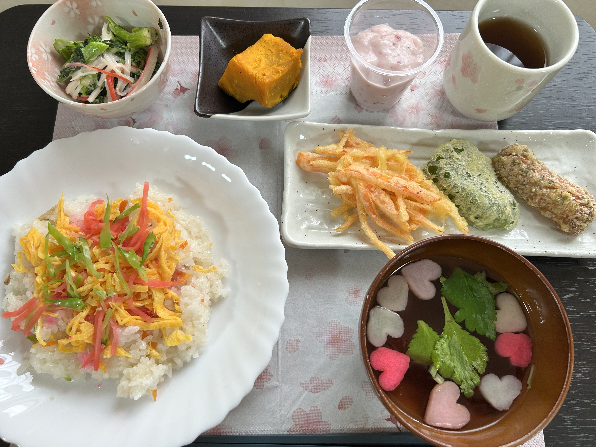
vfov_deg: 53.1
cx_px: 298
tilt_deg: -74.1
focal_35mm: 26
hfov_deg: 67.3
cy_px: 224
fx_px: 448
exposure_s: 1/100
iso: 80
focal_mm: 5.7
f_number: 1.5
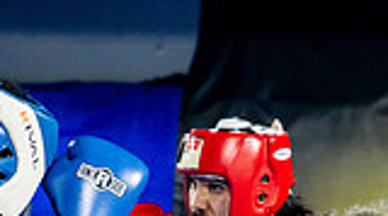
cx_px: 110
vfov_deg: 5.9
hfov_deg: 10.6
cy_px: 327
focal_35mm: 203
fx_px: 2083
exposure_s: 1/1000
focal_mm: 50
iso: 4000
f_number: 2
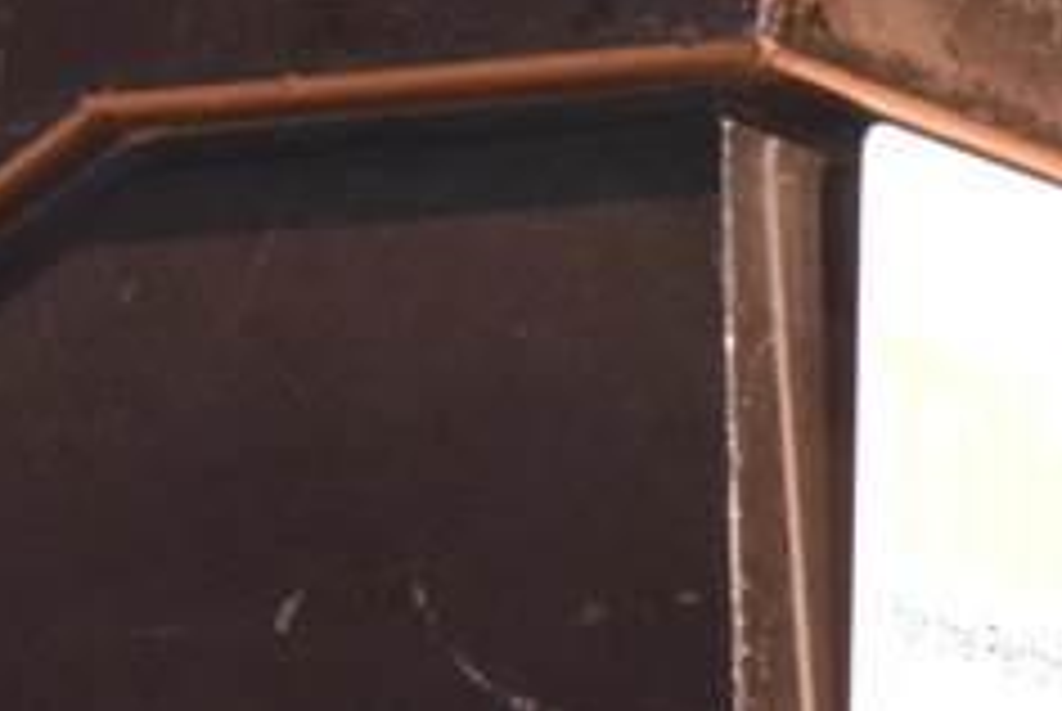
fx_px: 16806
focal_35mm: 569
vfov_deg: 2.4
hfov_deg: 3.6
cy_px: -477
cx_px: -86
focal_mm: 112
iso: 3200
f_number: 5.6
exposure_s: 1/60
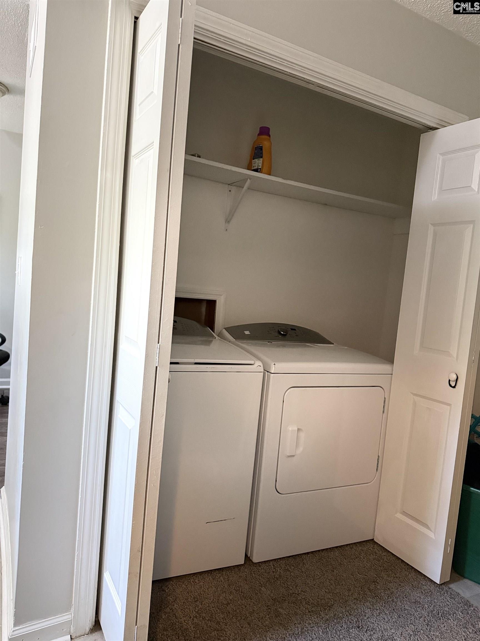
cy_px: 320
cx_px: 240
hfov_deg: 56.8
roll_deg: -5.8
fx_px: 444
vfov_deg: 71.6
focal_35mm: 24
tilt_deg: -4.8
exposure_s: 1/60
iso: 800
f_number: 1.78
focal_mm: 6.76
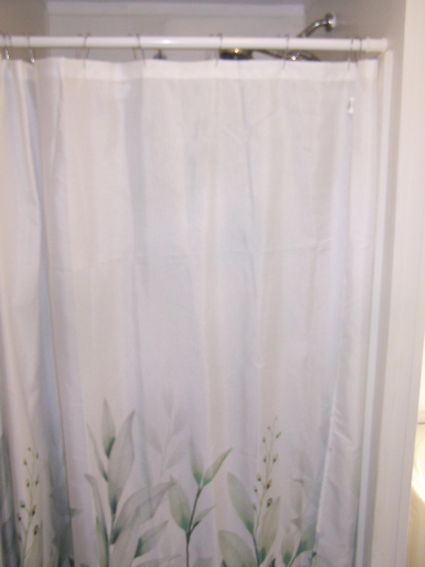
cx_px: 212
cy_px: 284
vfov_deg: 49.0
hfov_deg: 37.7
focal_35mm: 38
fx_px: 622
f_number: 2.8
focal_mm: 6.3
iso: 140
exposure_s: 1/60
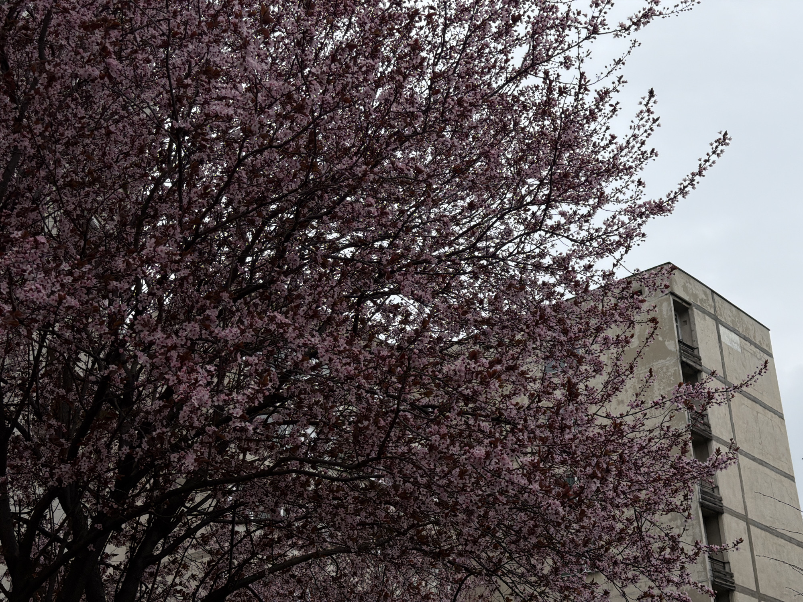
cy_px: 301
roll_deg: +1.1
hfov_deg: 39.7
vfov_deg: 30.3
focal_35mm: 48
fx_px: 1113
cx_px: 402
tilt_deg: +25.5
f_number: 1.78
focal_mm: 6.76
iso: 64
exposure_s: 1/6024
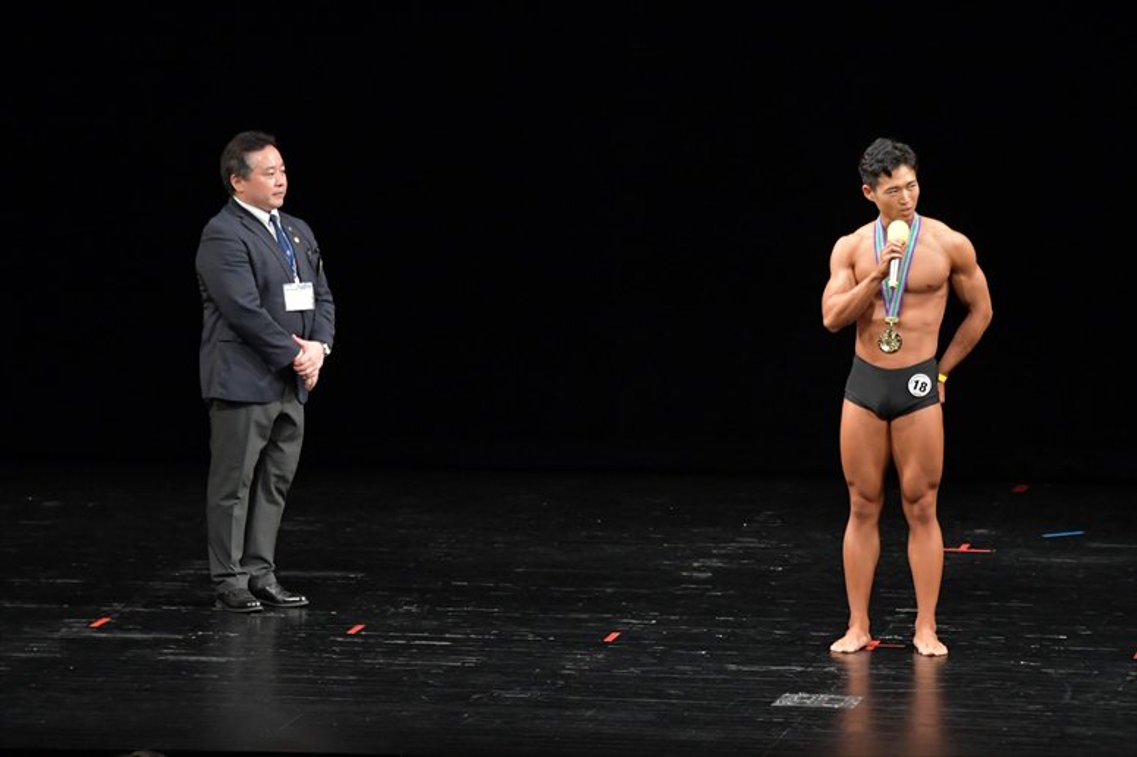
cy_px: 378
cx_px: 568
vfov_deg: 6.3
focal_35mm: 217
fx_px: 6850
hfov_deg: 9.5
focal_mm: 145
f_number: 5.6
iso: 3200
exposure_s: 1/400
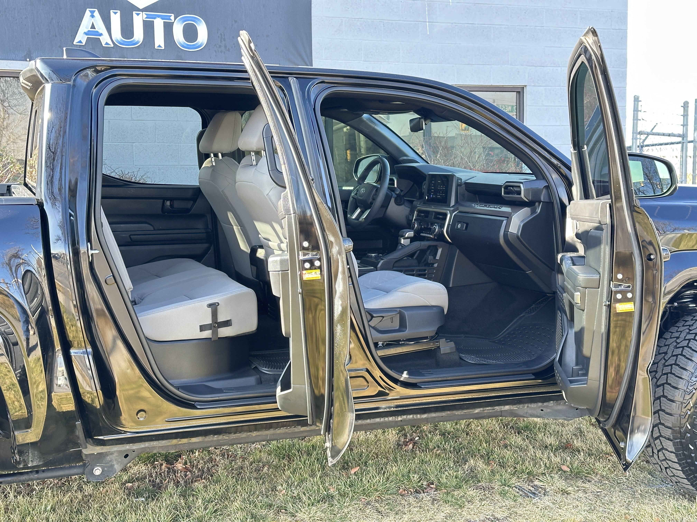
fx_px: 966
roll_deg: +1.4
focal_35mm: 48
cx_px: 348
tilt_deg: -2.5
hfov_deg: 39.7
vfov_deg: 30.3
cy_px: 261
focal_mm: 6.86
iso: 80
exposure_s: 1/116
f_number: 1.78
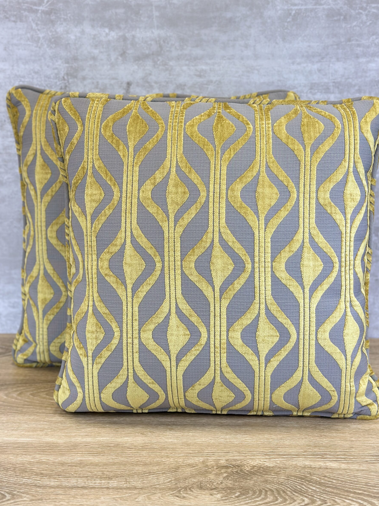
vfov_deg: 36.8
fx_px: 759
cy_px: 239
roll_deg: +0.6
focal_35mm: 52
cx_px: 197
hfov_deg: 28.0
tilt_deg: -15.6
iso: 100
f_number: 1.78
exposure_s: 1/170
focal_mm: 6.86
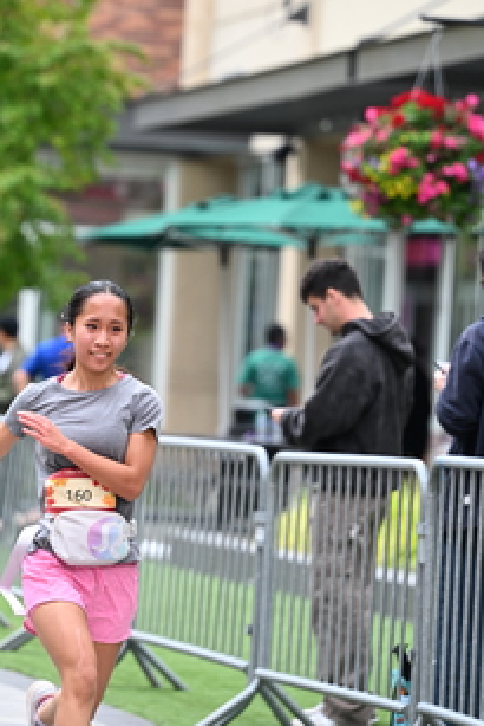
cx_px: 65
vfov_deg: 7.9
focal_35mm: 260
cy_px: 315
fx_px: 5237
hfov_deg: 5.3
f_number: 2.8
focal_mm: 145
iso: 640
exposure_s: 1/1600
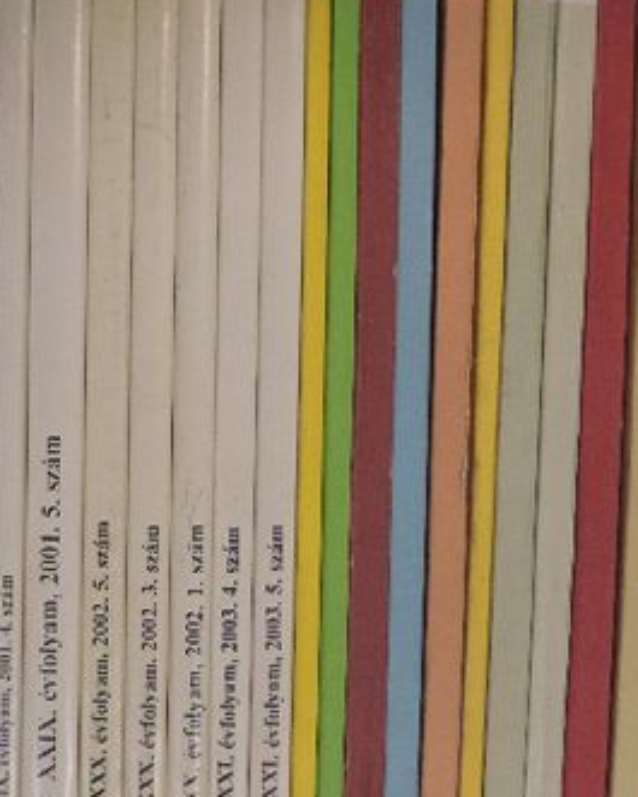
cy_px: 274
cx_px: 161
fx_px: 1557
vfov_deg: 28.5
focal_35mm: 66
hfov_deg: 22.9
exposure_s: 1/125
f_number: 3.3
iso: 640
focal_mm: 6.2
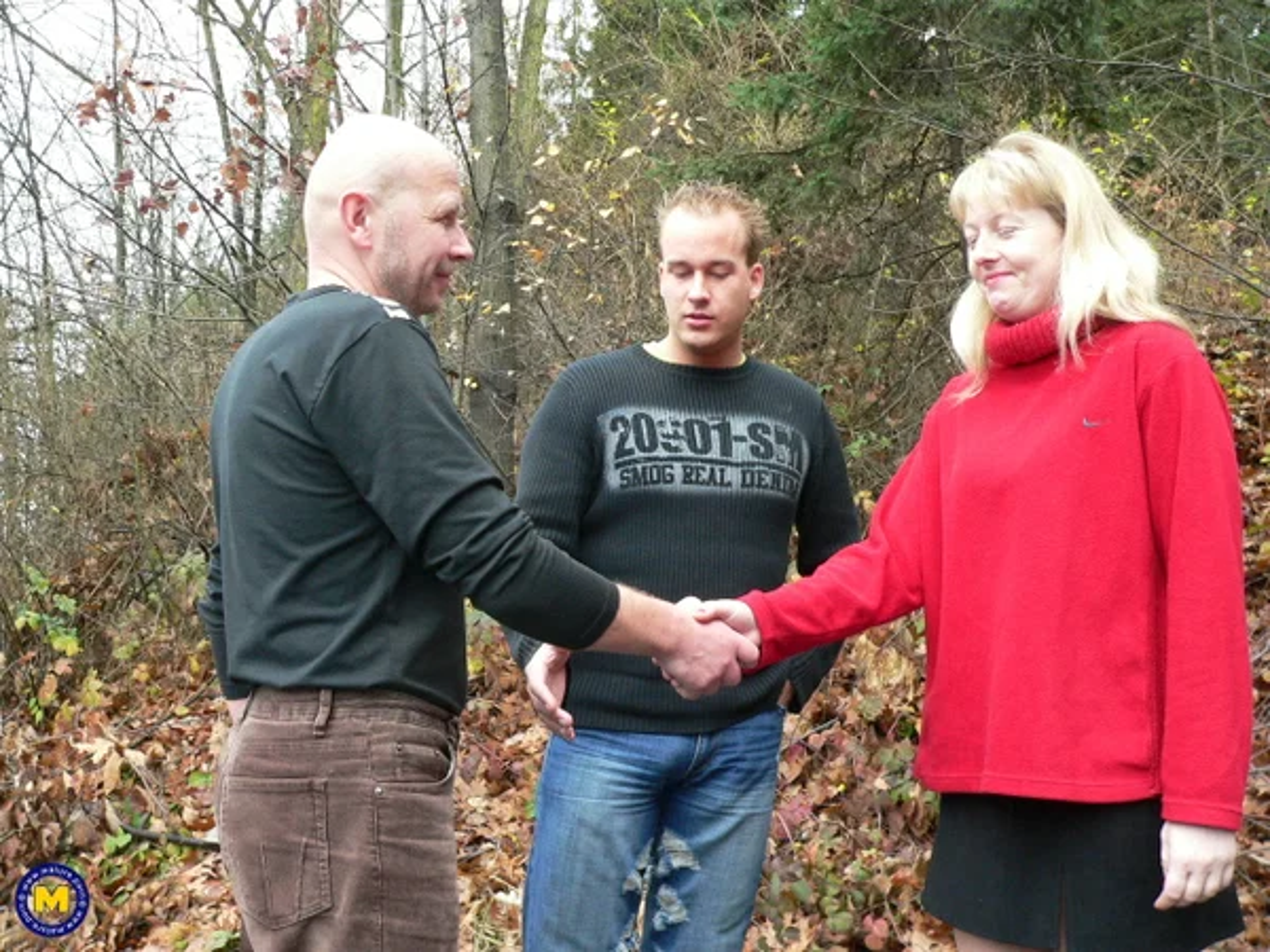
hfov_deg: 51.4
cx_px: 635
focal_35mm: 36
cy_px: 476
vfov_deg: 39.7
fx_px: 1321
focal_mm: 6
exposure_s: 1/80
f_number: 2.8
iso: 200
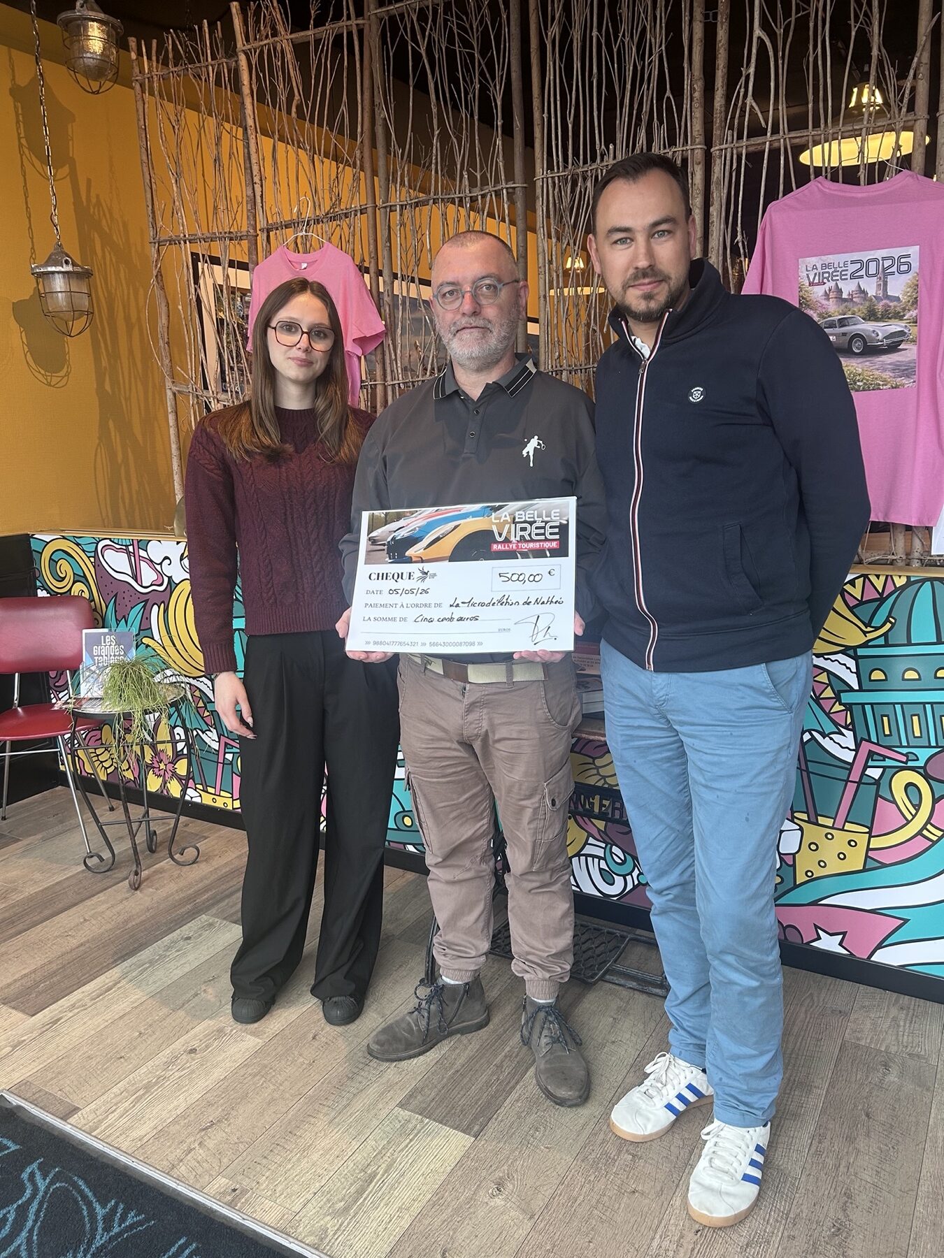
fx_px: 945
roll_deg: +1.1
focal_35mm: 26
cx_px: 472
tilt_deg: -12.2
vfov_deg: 67.3
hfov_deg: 53.1
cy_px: 629
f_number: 1.5
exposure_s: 1/100
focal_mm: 5.7
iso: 100
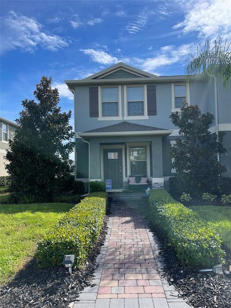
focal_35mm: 26
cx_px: 116
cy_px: 154
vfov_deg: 67.3
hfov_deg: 53.0
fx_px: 231
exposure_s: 1/4049
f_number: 1.6
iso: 50
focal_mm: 5.1
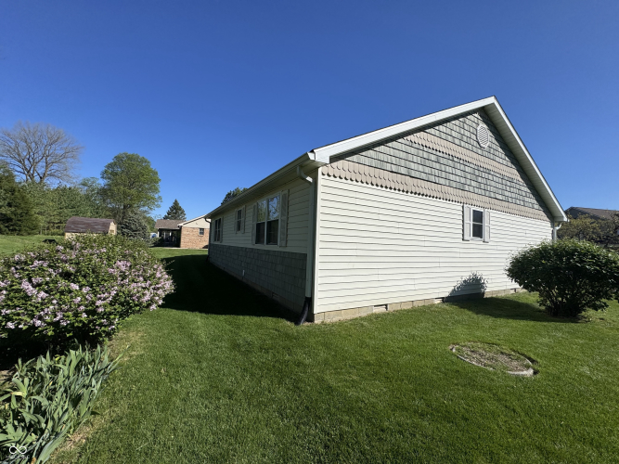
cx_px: 310
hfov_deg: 102.1
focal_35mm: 14
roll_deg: -1.2
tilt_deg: +2.2
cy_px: 232
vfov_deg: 85.7
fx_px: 250
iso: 50
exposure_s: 1/4132
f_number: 2.2
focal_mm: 2.22
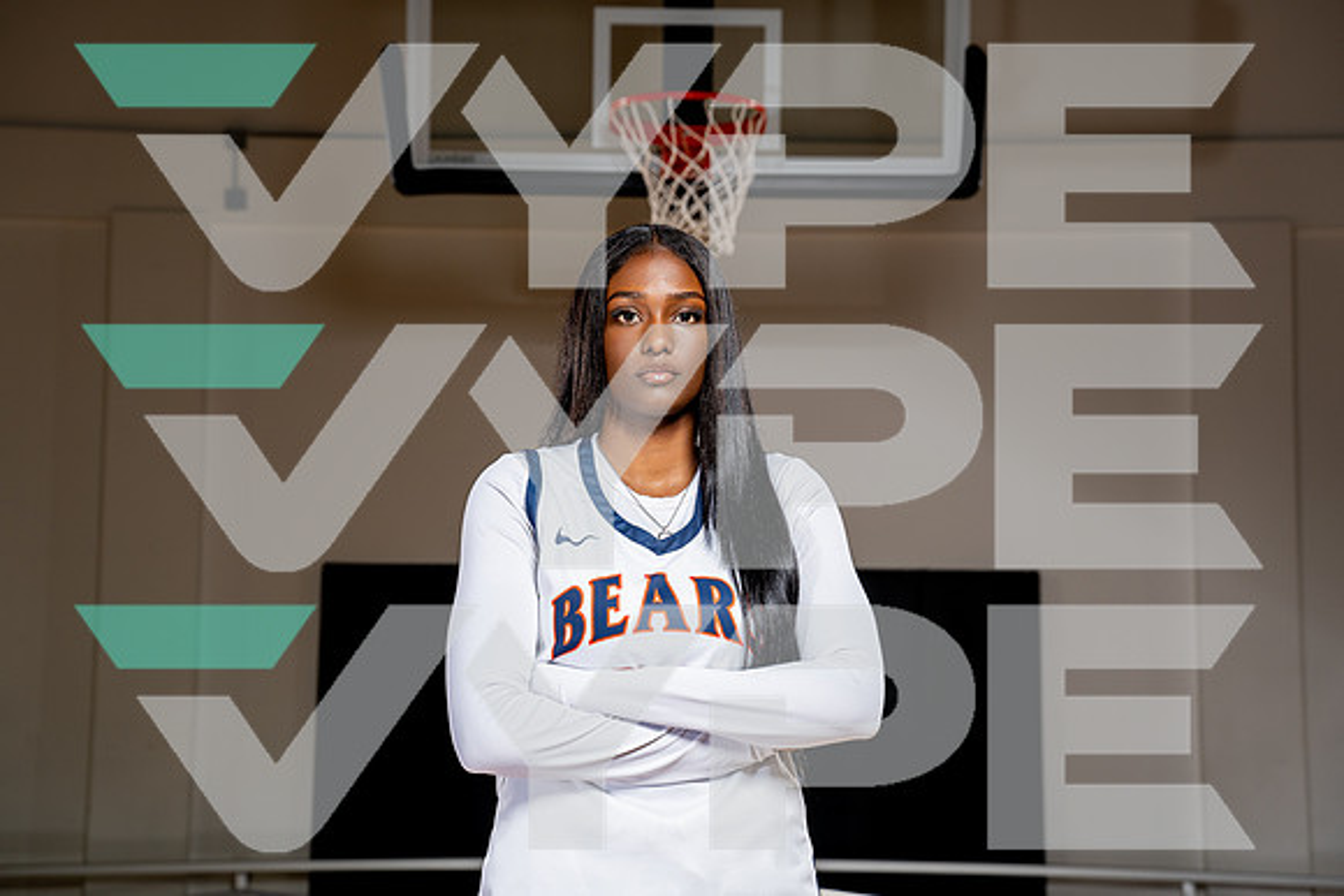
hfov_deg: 28.8
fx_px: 2614
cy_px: 448
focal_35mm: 70
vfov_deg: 19.5
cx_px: 672
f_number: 5.6
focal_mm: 70
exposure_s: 1/250
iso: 200
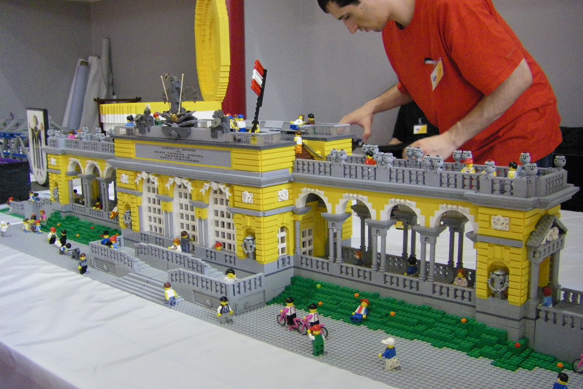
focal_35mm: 40
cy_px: 188
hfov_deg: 48.5
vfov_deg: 33.4
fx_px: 648
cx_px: 288
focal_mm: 6.3
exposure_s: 1/50
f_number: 3.5
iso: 800
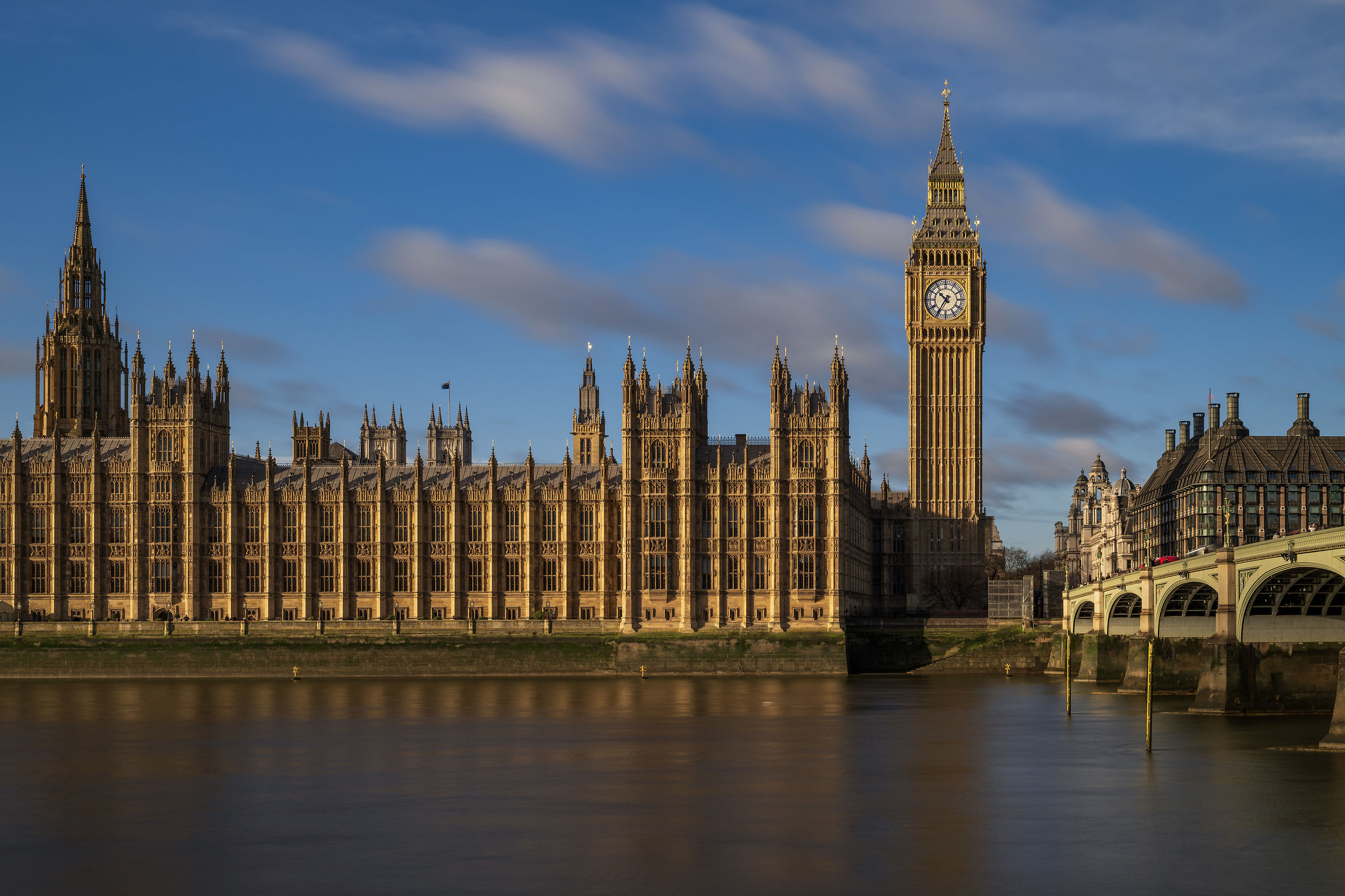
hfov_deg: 42.7
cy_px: 448
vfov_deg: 29.2
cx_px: 672
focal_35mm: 46
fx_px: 1718
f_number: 13
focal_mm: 46
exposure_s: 6
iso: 100
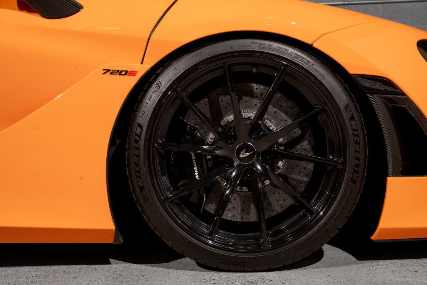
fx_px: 783
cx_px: 214
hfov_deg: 30.5
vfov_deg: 20.6
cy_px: 142
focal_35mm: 66
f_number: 11
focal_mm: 66
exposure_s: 1/50
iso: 320
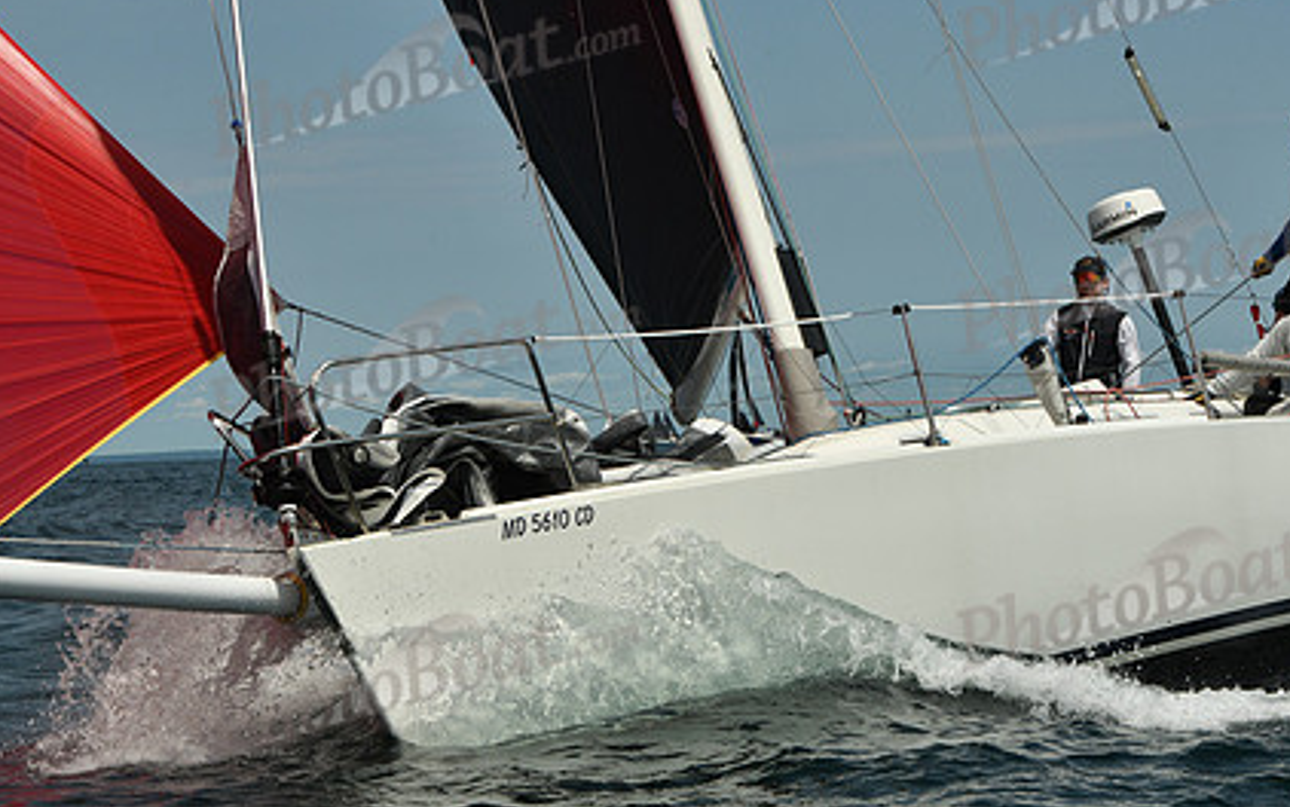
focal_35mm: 115
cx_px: 801
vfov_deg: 11.4
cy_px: 475
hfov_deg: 18.1
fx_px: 4044
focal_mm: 82
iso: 320
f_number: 13
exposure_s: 1/1000
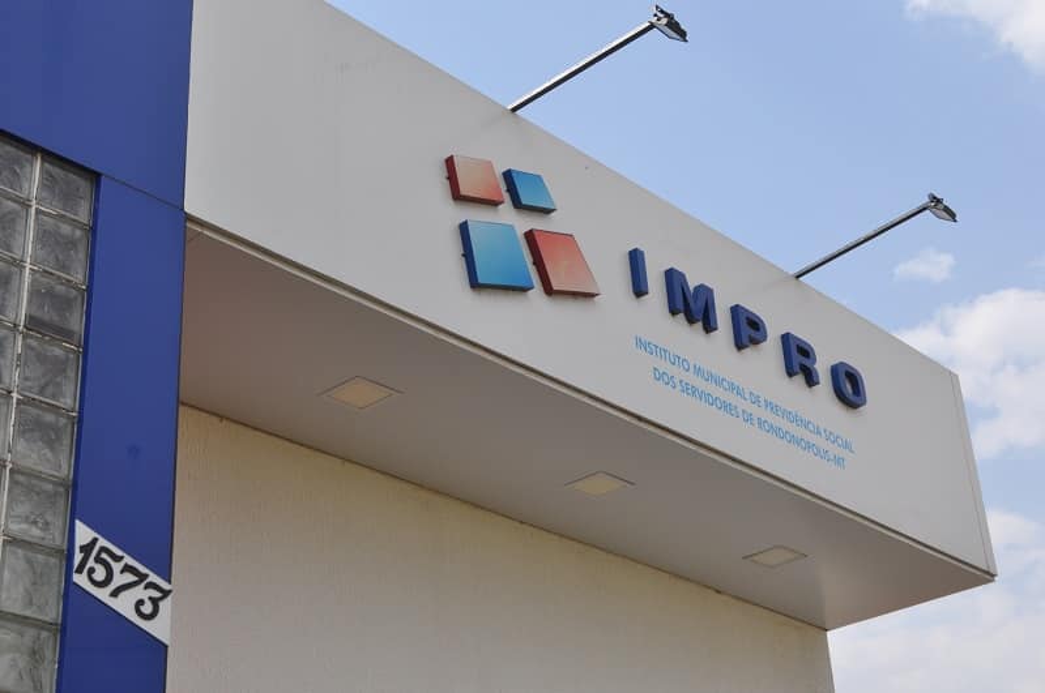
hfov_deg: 35.1
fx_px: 1652
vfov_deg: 23.7
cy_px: 346
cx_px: 522
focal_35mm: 57
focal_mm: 38
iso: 200
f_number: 9.5
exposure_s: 1/350
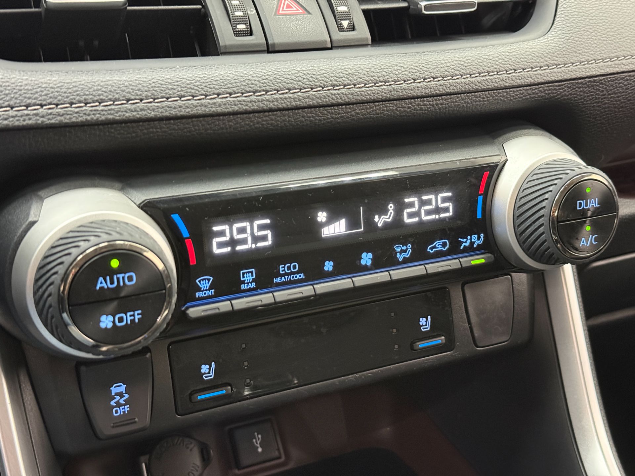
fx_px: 881
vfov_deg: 30.3
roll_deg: -1.2
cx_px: 318
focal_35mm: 48
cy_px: 238
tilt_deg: -20.9
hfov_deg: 39.7
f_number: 1.78
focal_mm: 6.76
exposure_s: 1/30
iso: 640
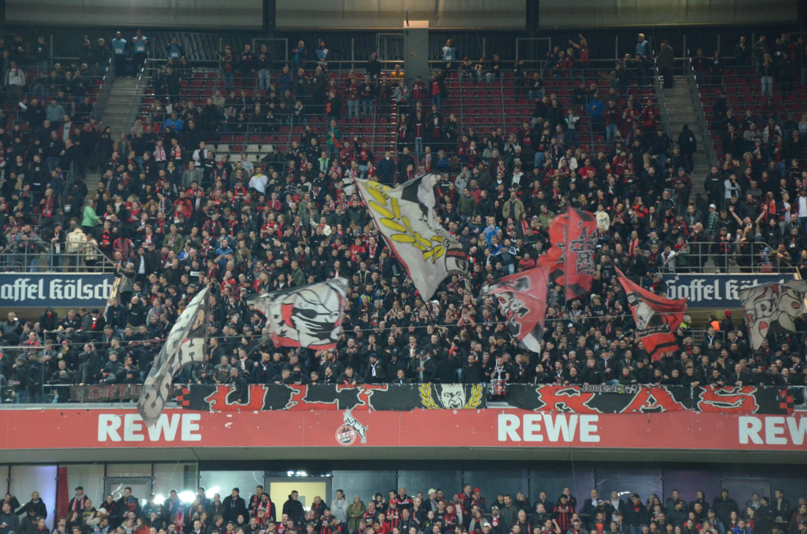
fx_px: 2685
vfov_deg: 11.4
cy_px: 267
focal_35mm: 120
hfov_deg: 17.1
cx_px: 404
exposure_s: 1/60
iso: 3200
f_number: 5.3
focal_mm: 80
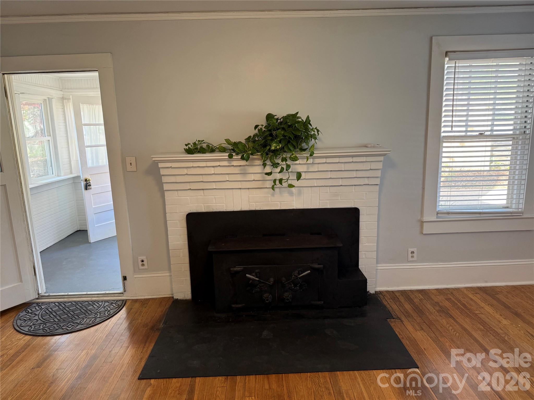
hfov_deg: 71.6
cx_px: 267
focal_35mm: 24
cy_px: 200
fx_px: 370
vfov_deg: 56.8
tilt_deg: -9.0
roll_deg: +0.5
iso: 125
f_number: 1.78
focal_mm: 6.76
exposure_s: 1/60
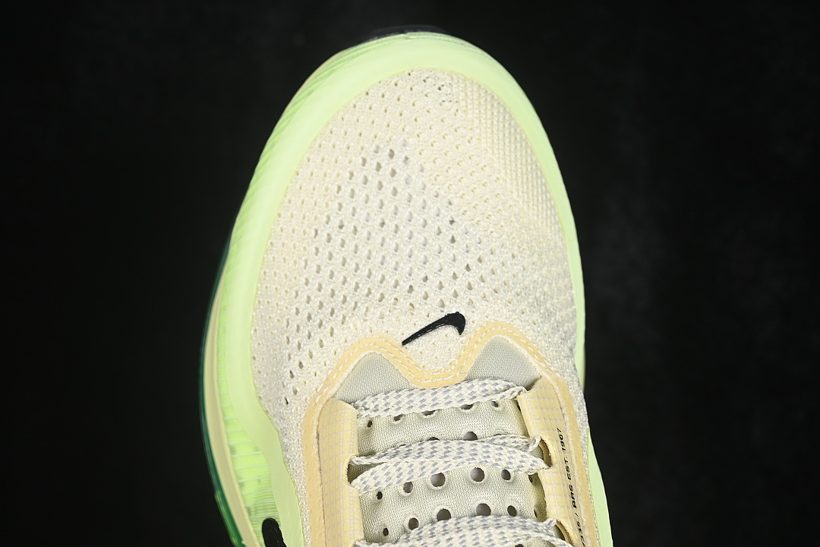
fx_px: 1708
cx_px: 410
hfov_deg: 27.0
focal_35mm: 75
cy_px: 274
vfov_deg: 18.2
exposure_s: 1/80
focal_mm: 50
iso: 160
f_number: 7.1
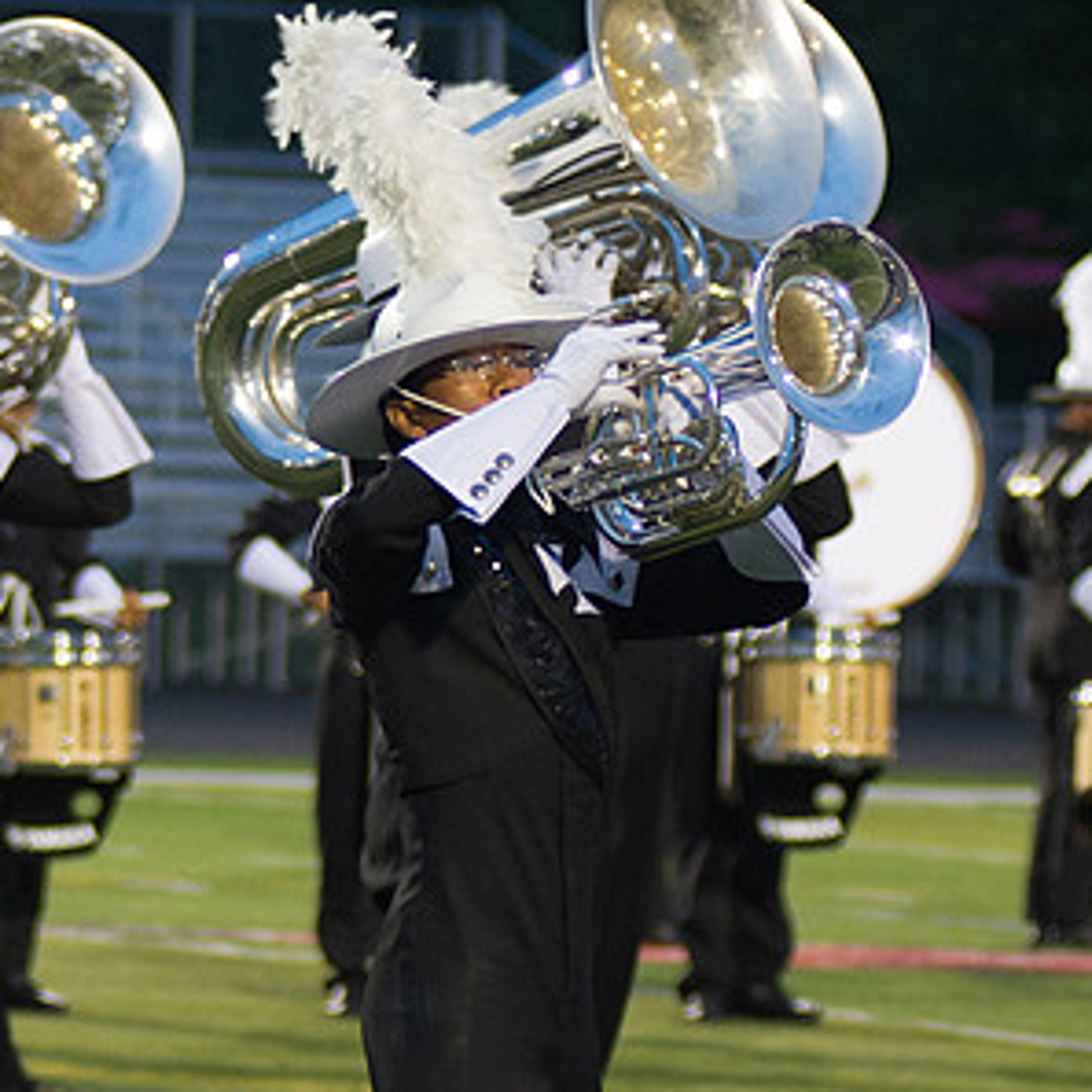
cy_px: 315
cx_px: -370
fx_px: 12599
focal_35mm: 353
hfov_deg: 4.9
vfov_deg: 5.0
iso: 1800
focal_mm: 100
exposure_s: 1/160
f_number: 2.8
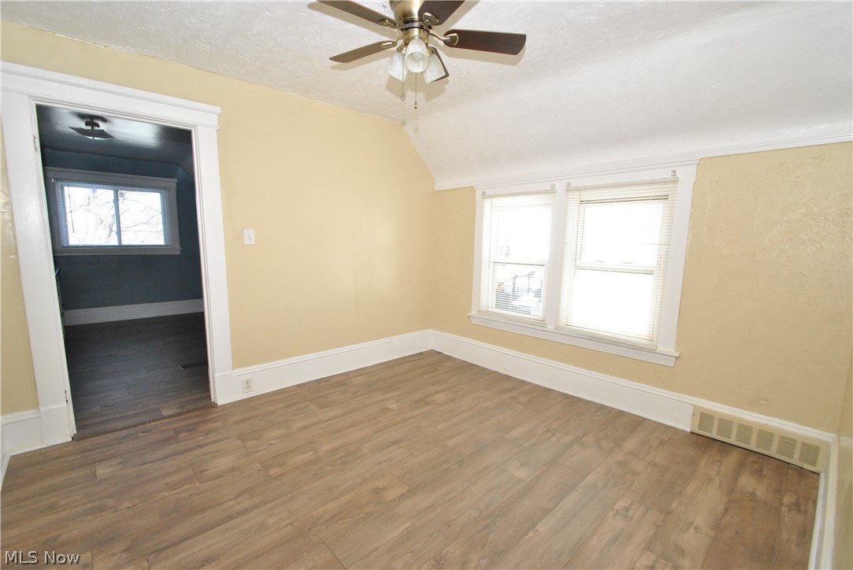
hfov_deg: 100.3
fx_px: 356
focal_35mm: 15
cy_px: 285
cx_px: 426
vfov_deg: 77.4
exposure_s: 1/200
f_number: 8
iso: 800
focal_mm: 10
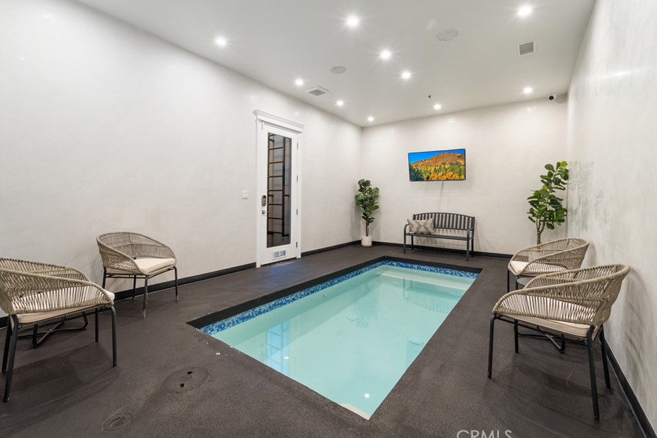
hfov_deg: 100.4
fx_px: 274
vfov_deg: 77.3
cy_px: 211
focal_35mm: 15
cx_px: 320
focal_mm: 14
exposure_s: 1
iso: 100
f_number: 11
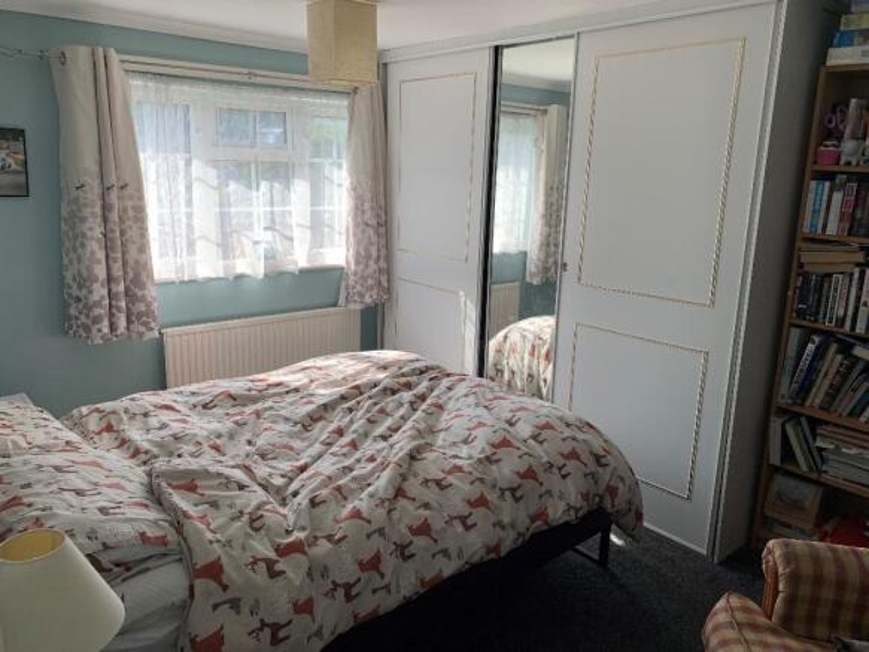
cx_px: 434
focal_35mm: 26
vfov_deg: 53.0
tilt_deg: -11.1
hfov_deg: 67.3
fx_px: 653
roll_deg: -0.8
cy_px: 326
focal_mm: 4.25
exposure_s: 1/175
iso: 25
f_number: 1.8
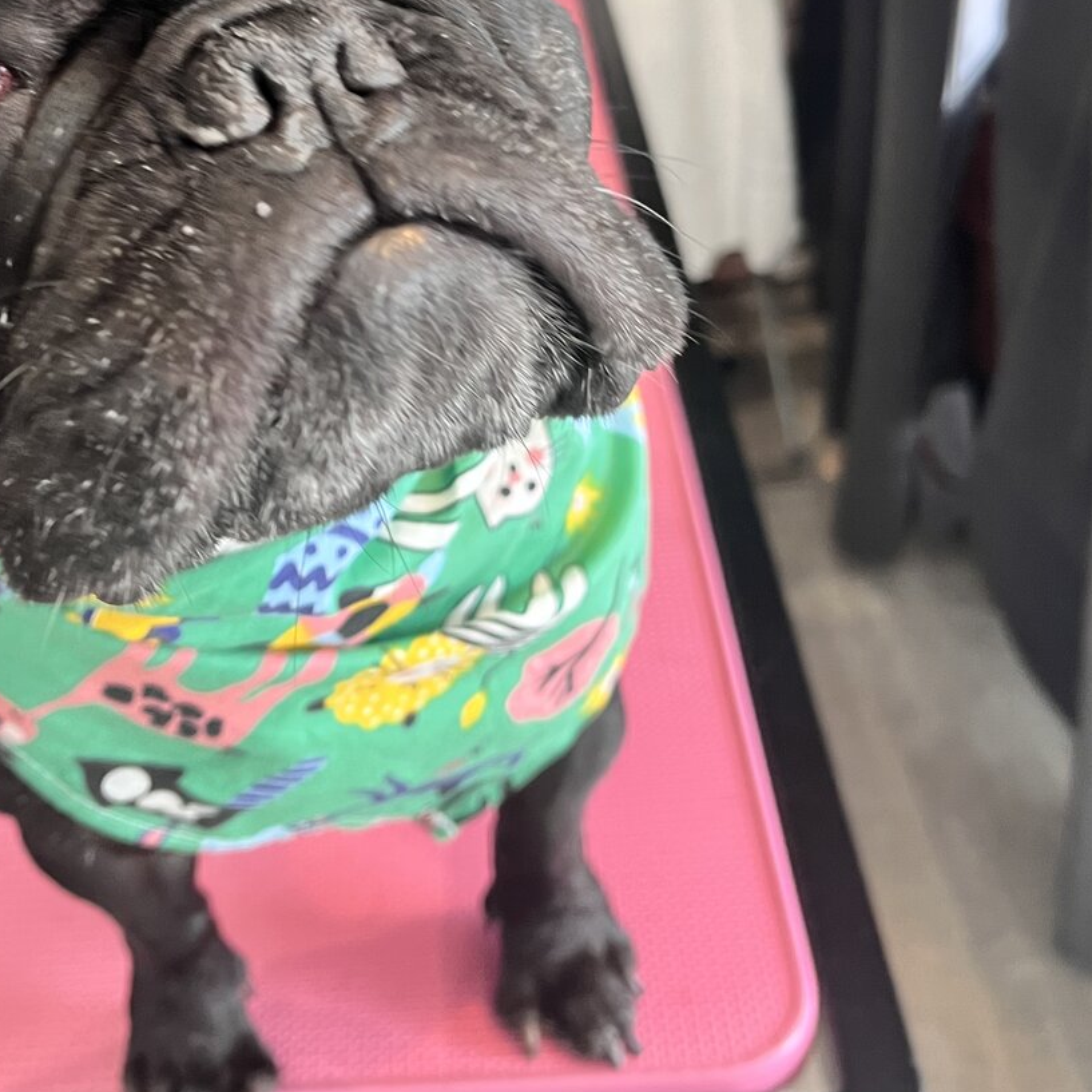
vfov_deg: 36.1
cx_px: 358
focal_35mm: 45
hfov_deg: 37.1
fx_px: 1606
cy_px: 200
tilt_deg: -25.2
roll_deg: +10.6
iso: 125
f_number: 1.6
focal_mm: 5.1
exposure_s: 1/50
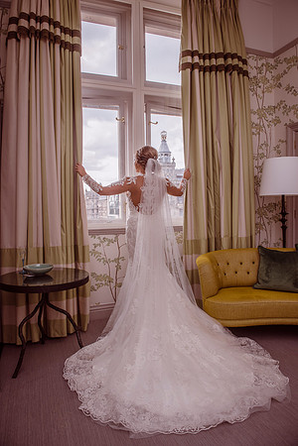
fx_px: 298
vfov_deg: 73.7
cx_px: 149
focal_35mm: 24
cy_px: 223
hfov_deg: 53.1
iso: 320
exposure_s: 1/250
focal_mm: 24
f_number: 5.6
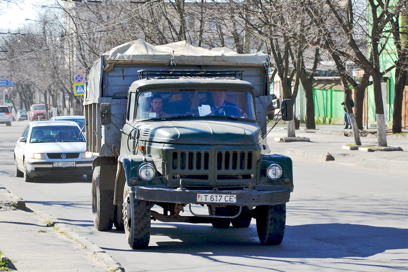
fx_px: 1360
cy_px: 136
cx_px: 204
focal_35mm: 120
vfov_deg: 11.4
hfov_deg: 17.1
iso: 100
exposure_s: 1/200
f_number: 5.3
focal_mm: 80
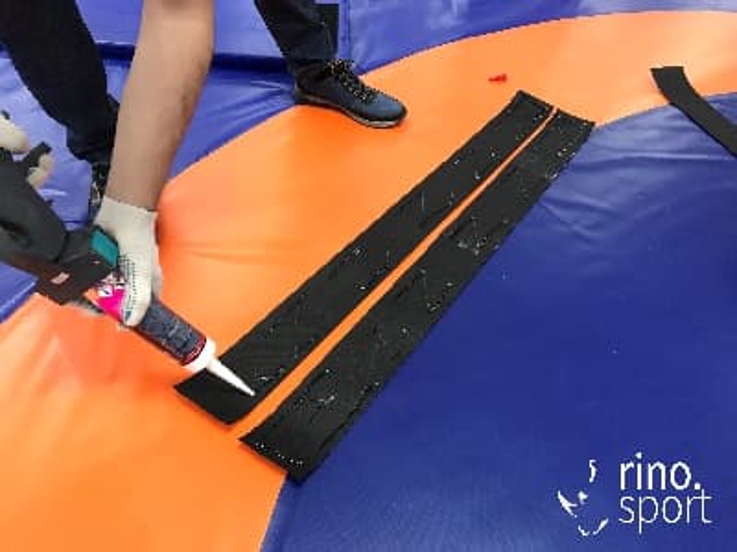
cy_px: 276
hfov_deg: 63.4
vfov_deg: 49.7
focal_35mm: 28
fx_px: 596
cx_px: 368
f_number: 1.8
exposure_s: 1/17
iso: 80
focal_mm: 3.99
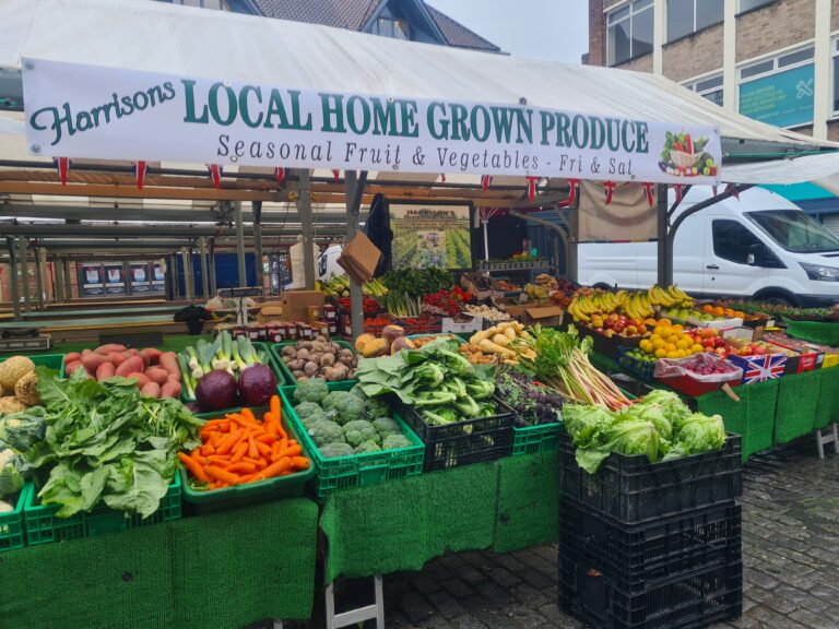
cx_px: 420
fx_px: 630
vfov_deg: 53.1
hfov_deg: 67.3
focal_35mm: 26
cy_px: 314
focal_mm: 5.4
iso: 50
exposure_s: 1/153
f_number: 1.8
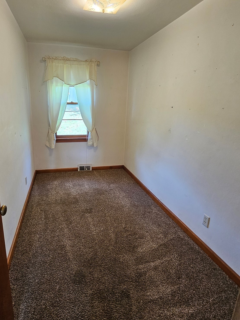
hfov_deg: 71.3
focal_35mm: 18
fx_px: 166
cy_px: 149
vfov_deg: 87.6
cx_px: 104
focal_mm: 2.2
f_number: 2.2
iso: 200
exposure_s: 1/60
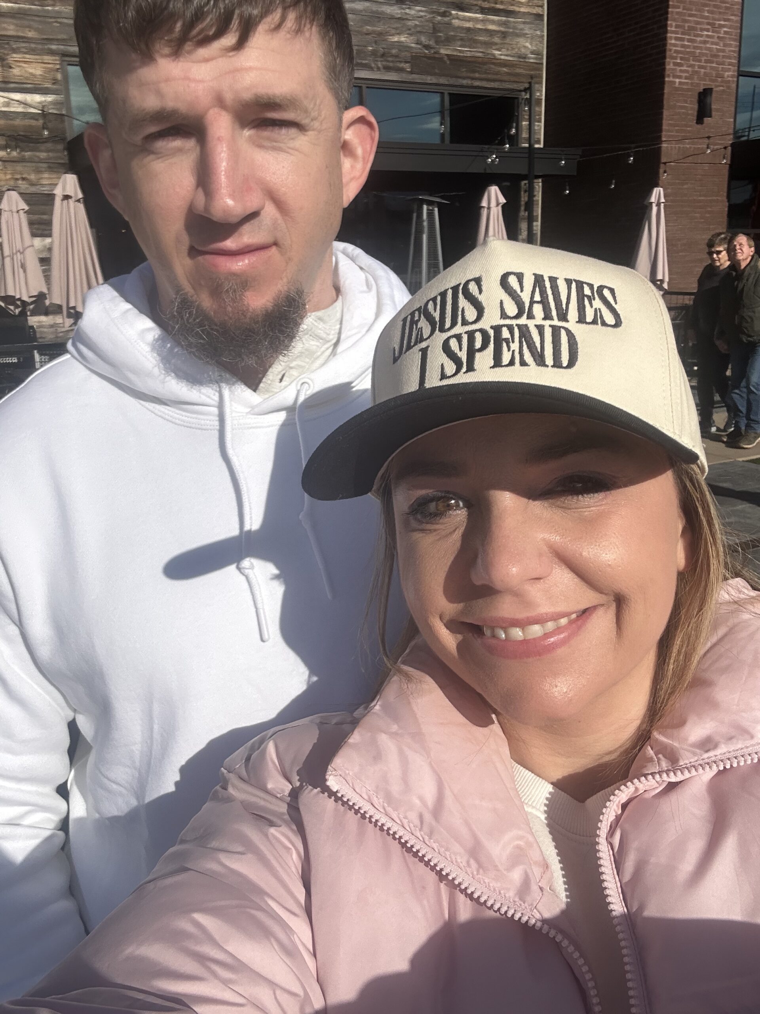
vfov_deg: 60.0
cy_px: 507
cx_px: 380
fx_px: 878
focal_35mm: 30
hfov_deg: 46.8
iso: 25
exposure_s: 1/2155
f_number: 1.9
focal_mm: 2.69
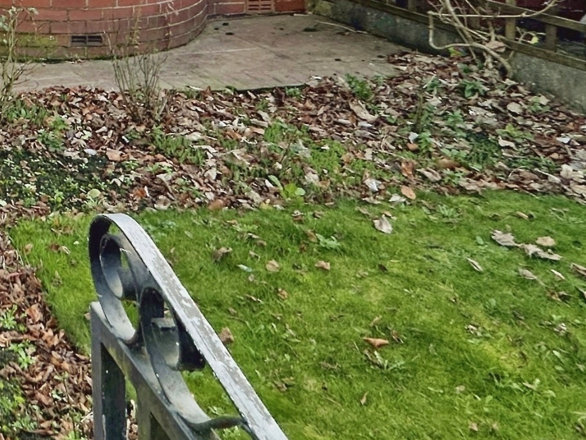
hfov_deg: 28.4
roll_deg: +1.7
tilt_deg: +2.4
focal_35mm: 44
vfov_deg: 26.0
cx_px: -288
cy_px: -186
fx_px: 745
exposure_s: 1/232
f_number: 2.2
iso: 40
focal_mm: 2.22
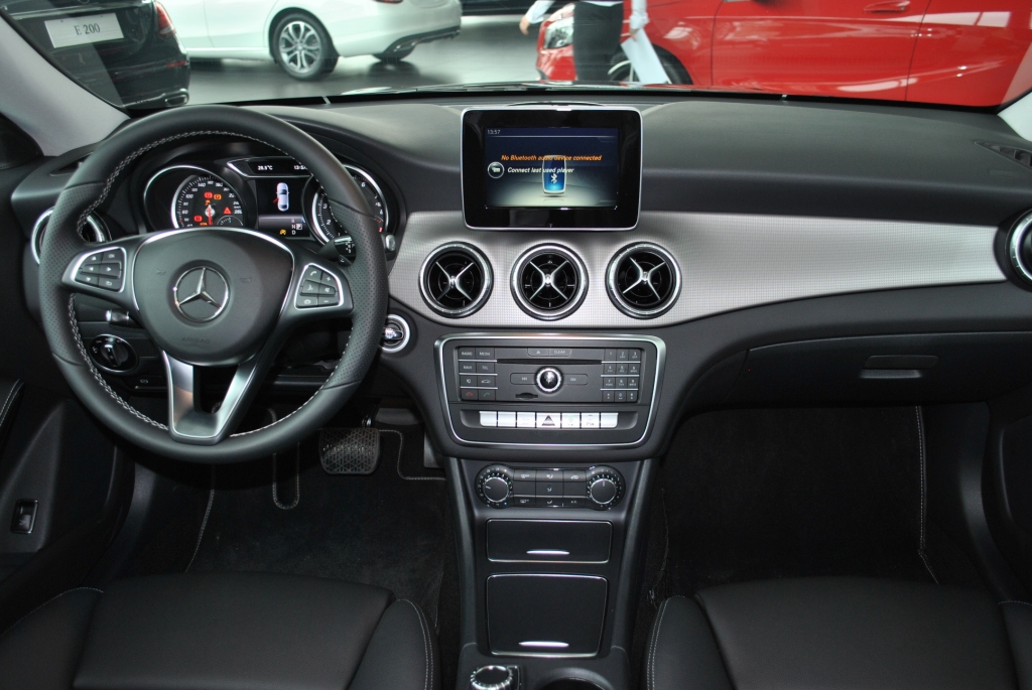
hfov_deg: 61.9
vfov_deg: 43.7
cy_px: 345
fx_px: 861
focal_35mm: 30
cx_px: 516
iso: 200
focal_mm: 20
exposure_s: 1/60
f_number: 3.8
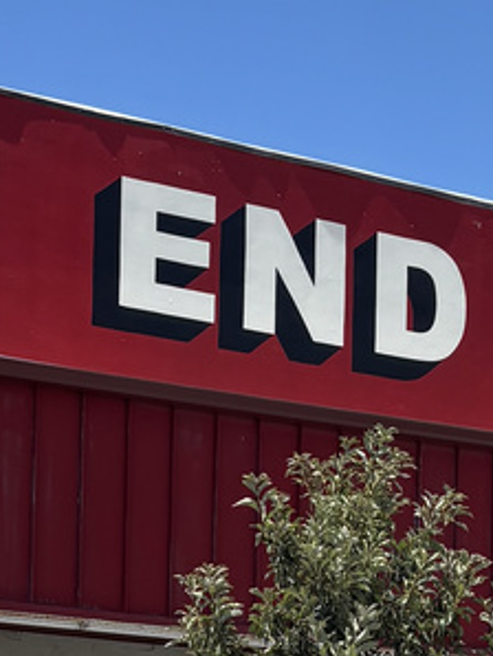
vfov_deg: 16.0
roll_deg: -0.4
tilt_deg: +2.7
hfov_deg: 12.5
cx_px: 326
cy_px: 756
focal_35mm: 119
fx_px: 2256
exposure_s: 1/2857
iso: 50
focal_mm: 5.96
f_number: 1.6
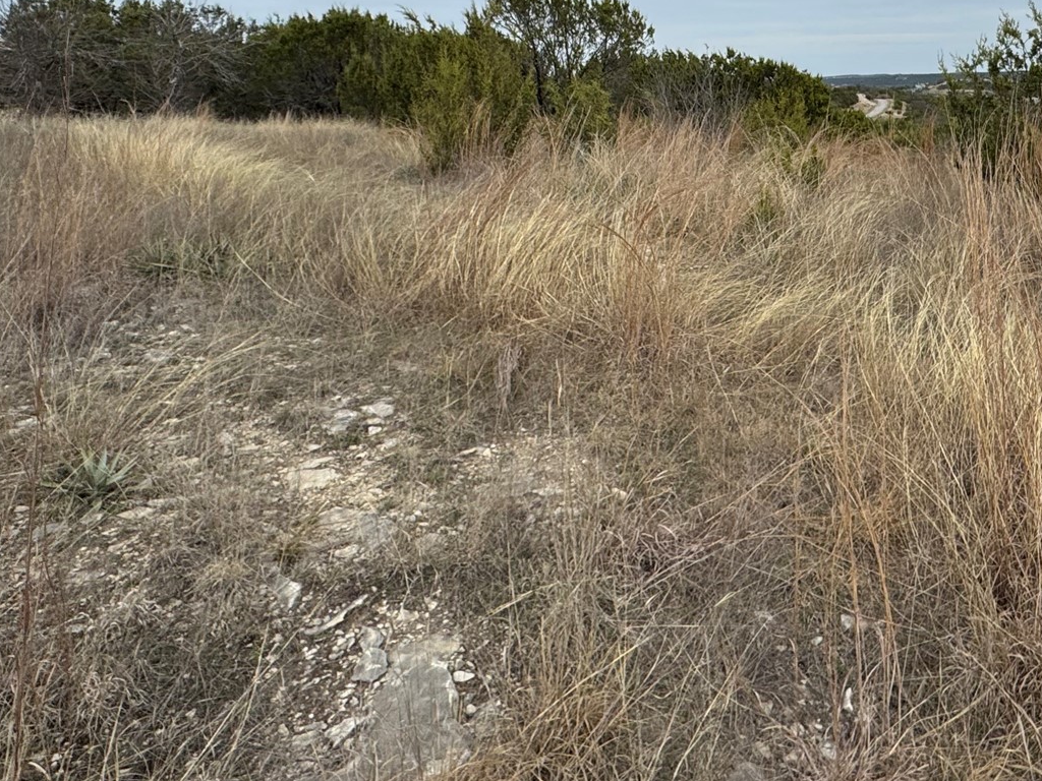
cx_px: 722
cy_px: 86
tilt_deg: -0.4
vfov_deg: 45.4
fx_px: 843
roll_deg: +2.4
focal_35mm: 28
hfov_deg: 61.4
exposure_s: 1/2342
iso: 40
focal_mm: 2.22
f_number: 2.2
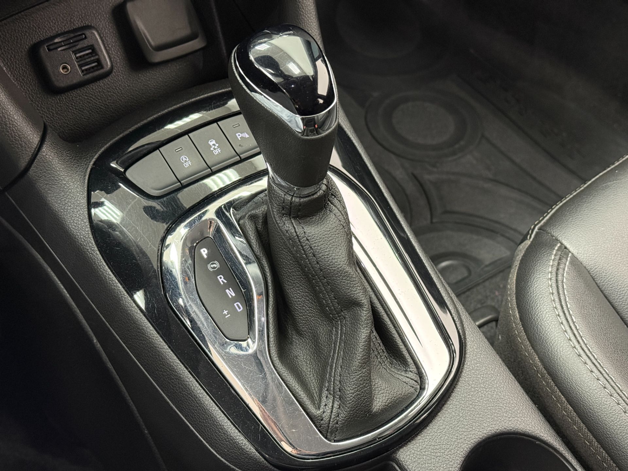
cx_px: 314
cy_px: 236
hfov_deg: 39.7
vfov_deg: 30.3
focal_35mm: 48
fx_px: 871
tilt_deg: -51.0
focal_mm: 6.76
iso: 500
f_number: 1.78
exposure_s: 1/30
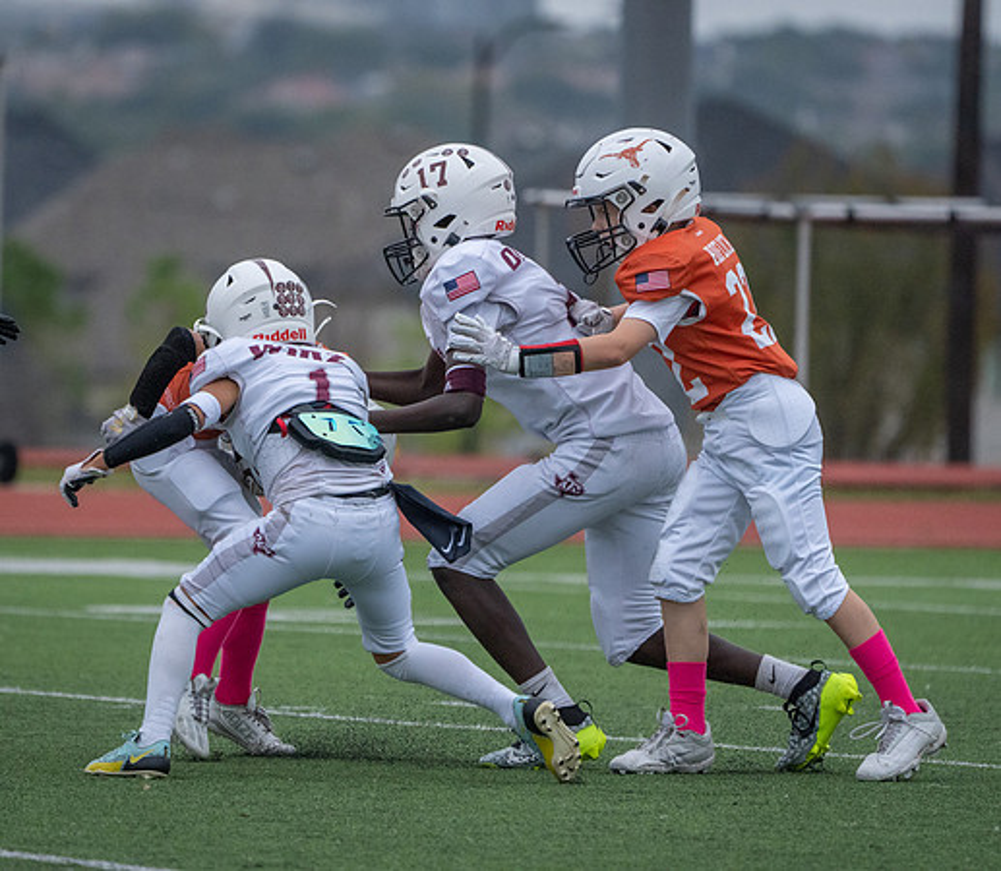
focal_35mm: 507
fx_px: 15547
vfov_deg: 3.2
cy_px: 363
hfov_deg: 3.7
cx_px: 383
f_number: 5.6
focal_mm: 367
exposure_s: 1/1250
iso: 3200
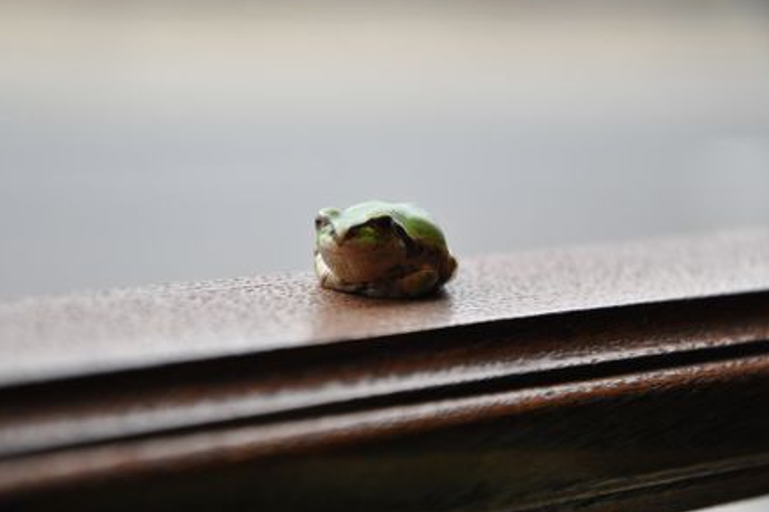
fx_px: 3707
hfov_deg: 11.8
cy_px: 236
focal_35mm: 174
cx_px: 364
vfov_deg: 7.9
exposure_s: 1/200
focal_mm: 105
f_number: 7.1
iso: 800
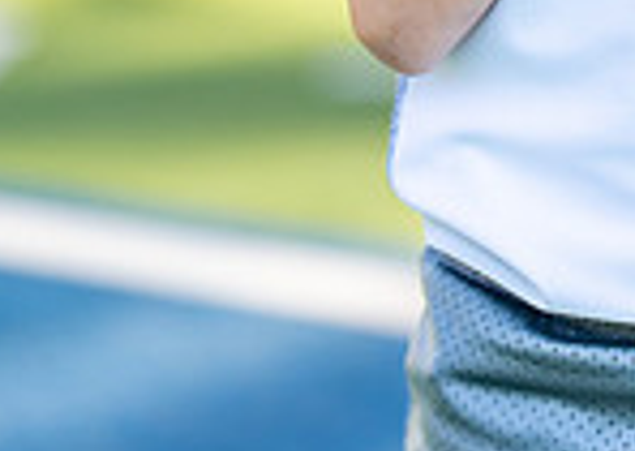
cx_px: 713
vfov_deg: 6.5
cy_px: -360
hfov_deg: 9.3
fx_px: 3851
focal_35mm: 214
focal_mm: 50
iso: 100
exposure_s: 1/2000
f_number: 1.2
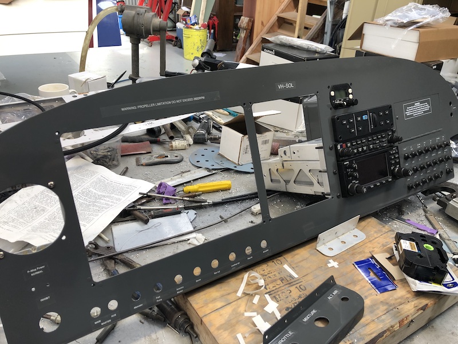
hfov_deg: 63.4
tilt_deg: -28.5
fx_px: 370
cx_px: 229
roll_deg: -3.3
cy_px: 172
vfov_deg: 49.7
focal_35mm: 28
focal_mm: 4
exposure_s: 1/50
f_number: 1.8
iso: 32
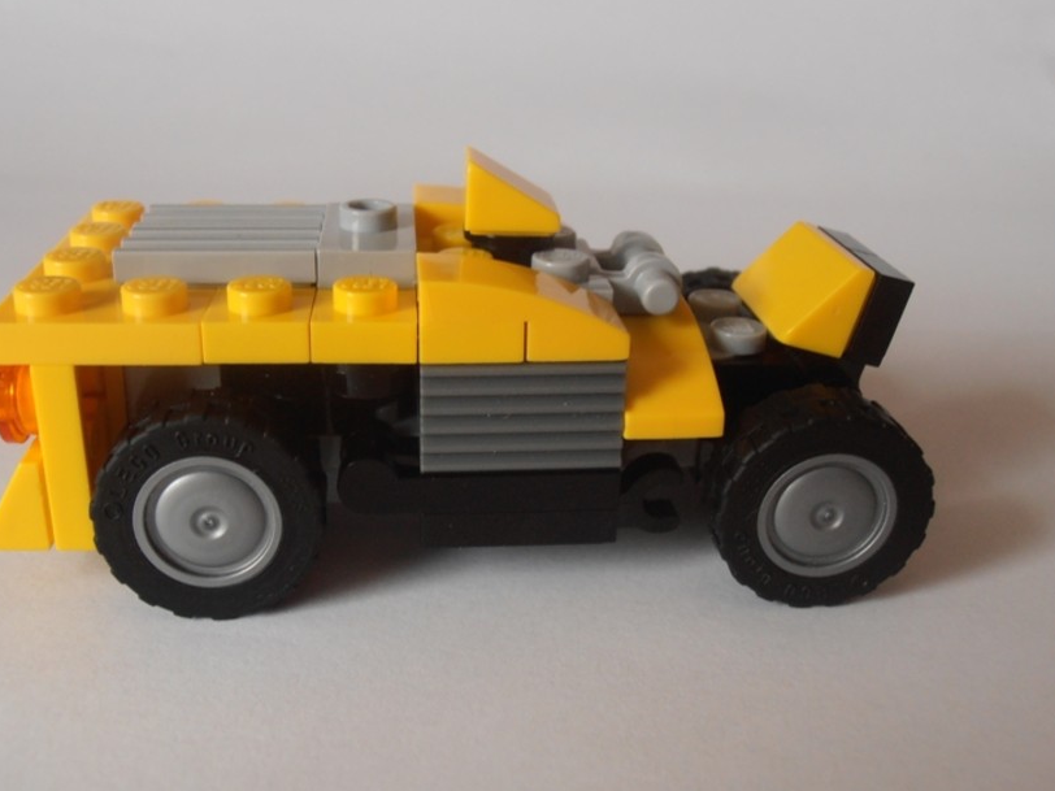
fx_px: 1250
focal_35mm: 41
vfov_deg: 35.1
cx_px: 474
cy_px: 401
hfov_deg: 45.7
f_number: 3.9
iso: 125
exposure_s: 1/20
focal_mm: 6.61
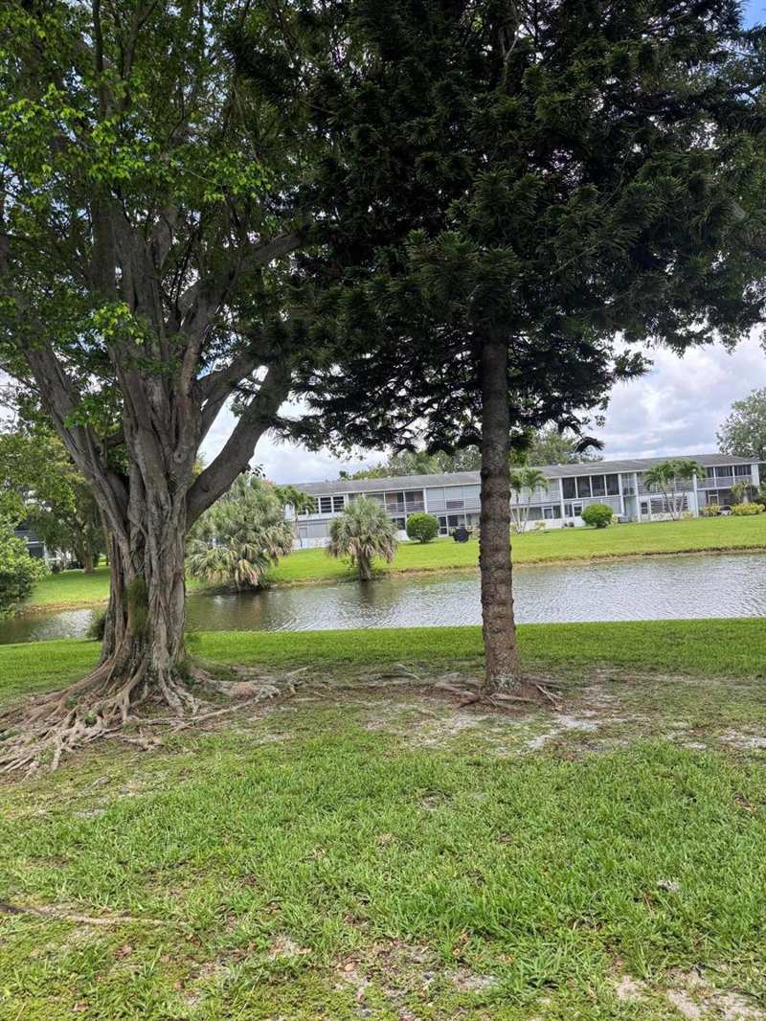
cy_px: 510
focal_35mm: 24
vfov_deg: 71.6
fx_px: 708
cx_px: 383
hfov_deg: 56.8
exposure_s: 1/842
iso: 80
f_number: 1.78
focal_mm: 6.76
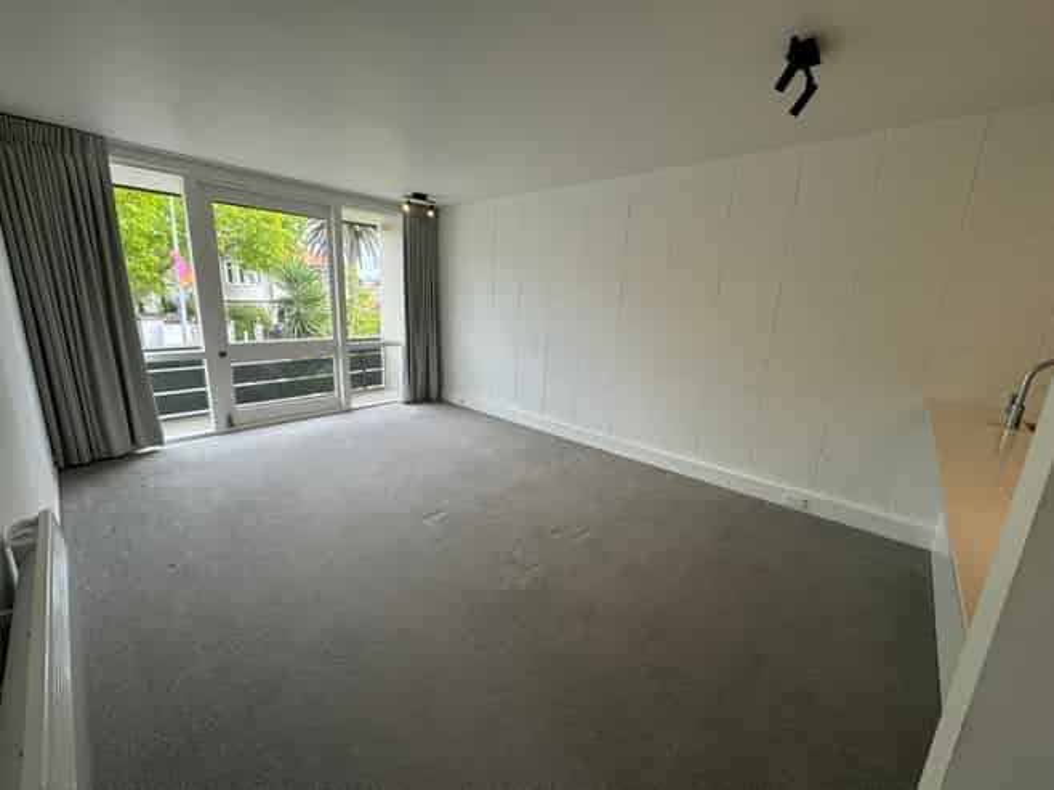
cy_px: 395
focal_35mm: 14
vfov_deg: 85.6
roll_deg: -2.7
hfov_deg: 102.1
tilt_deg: -12.1
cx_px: 527
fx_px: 426
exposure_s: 1/129
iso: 40
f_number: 2.2
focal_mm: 2.22
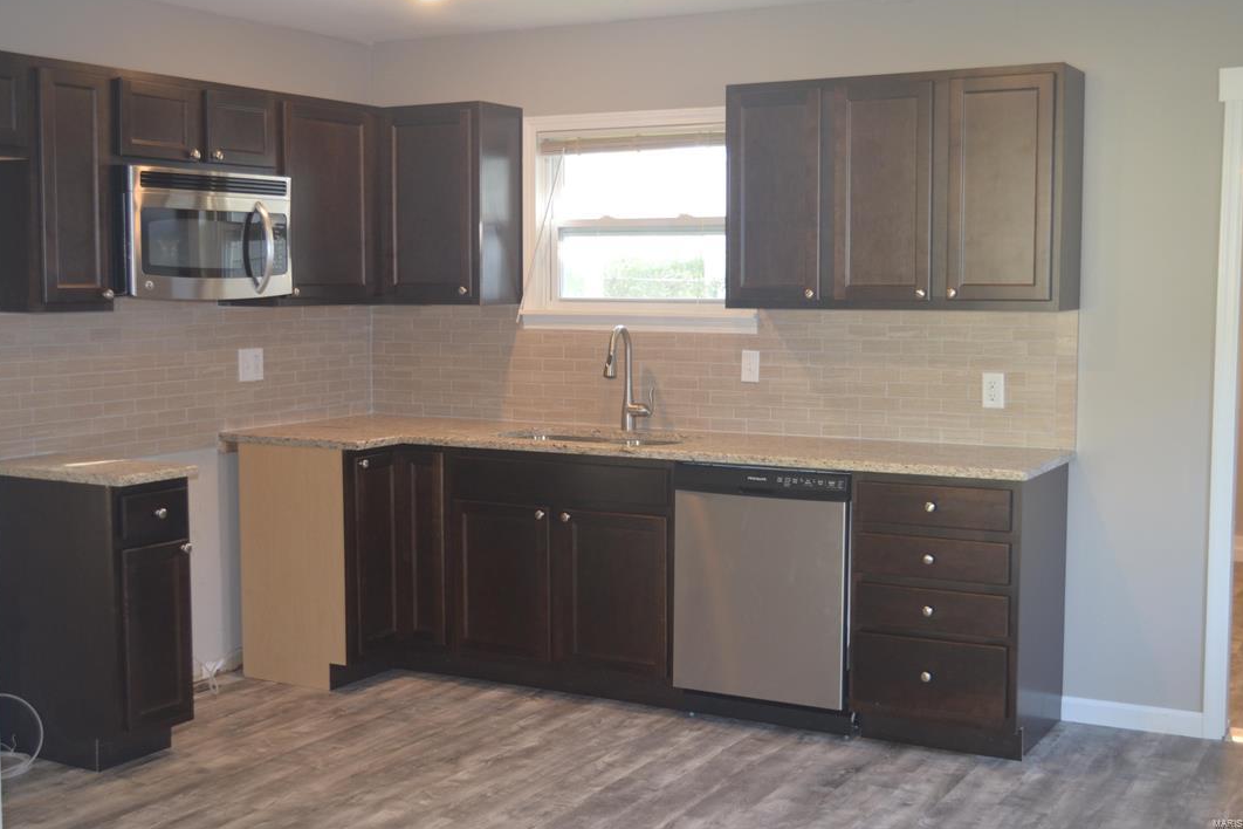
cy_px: 409
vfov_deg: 30.2
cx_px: 610
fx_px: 1537
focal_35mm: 45
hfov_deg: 44.0
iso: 720
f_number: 4.5
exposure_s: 1/30
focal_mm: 29
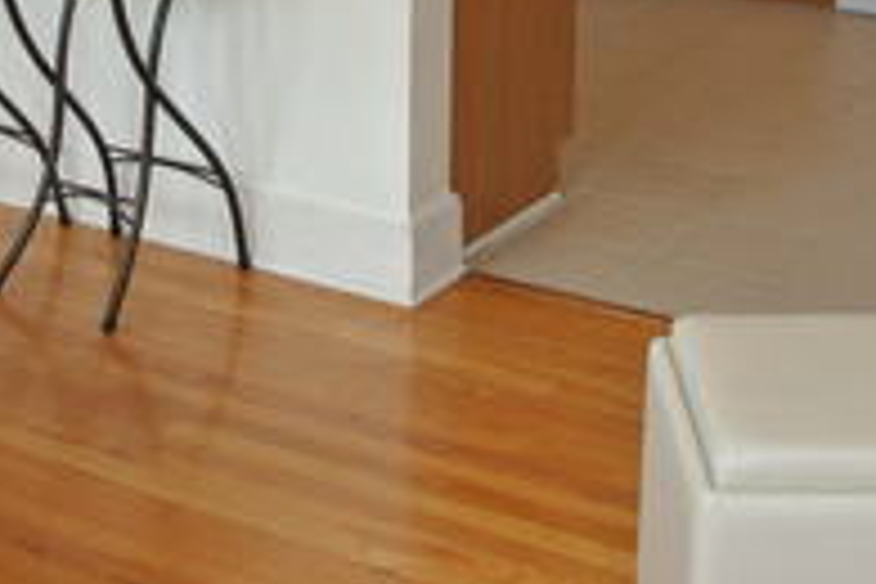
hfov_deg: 28.5
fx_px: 1728
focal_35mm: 71
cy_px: -115
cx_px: 422
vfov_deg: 18.2
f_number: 4.5
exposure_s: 1/60
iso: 200
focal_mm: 10
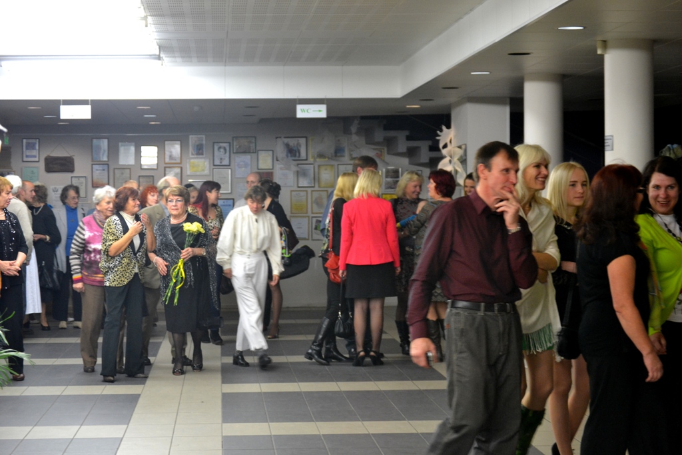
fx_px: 1563
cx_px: 341
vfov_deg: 16.6
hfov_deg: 24.6
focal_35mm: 82
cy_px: 228
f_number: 4
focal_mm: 55
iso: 1250
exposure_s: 1/60
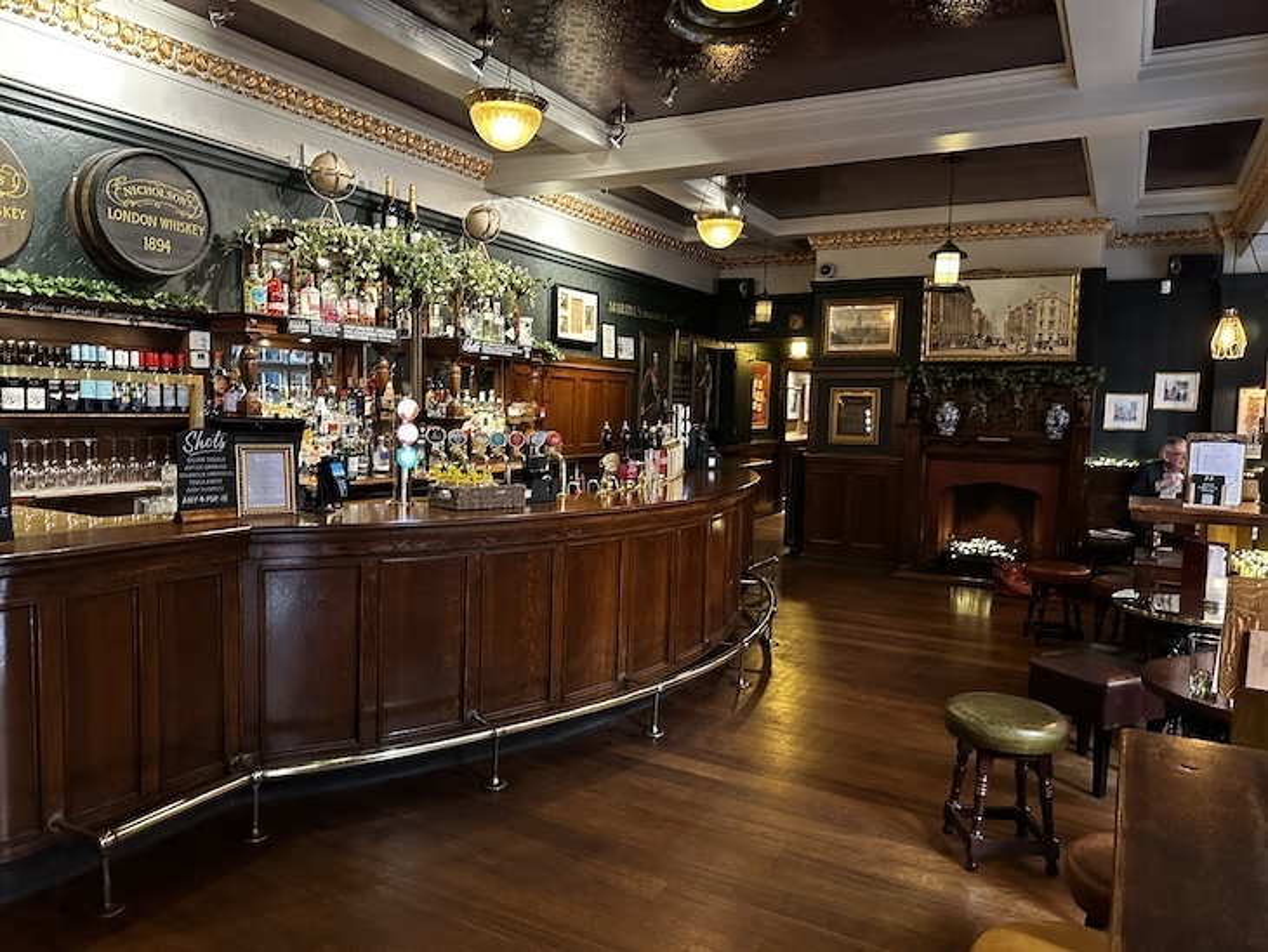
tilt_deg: -3.9
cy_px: 476
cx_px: 634
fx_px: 879
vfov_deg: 56.8
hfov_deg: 71.6
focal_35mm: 24
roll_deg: -1.8
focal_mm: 6.86
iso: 800
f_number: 1.78
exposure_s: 1/33
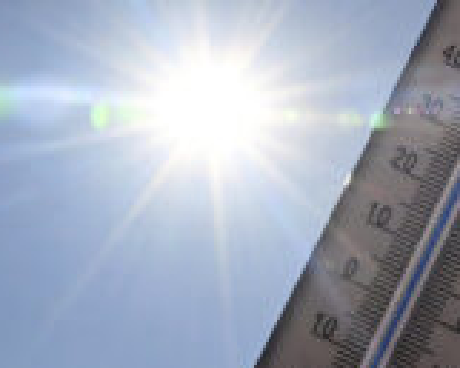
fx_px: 926
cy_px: 74
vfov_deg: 22.2
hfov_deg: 27.4
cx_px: 360
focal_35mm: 68
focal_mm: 30
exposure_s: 1/400
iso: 160
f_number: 20
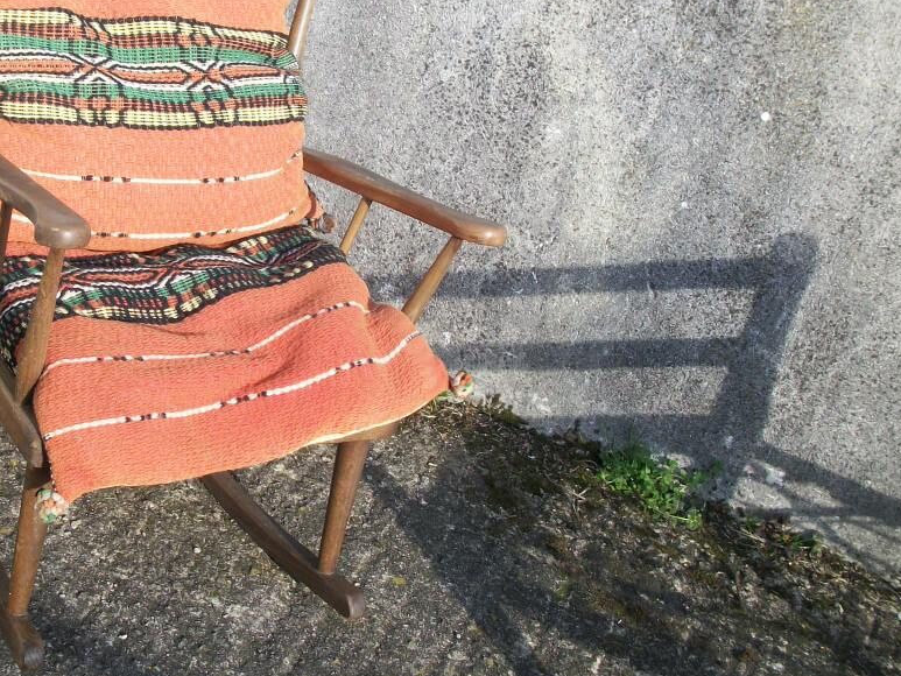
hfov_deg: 35.6
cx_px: 261
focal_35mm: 53
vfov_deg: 27.4
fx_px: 1380
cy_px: 237
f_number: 8.8
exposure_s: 1/60
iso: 80
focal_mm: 5.7
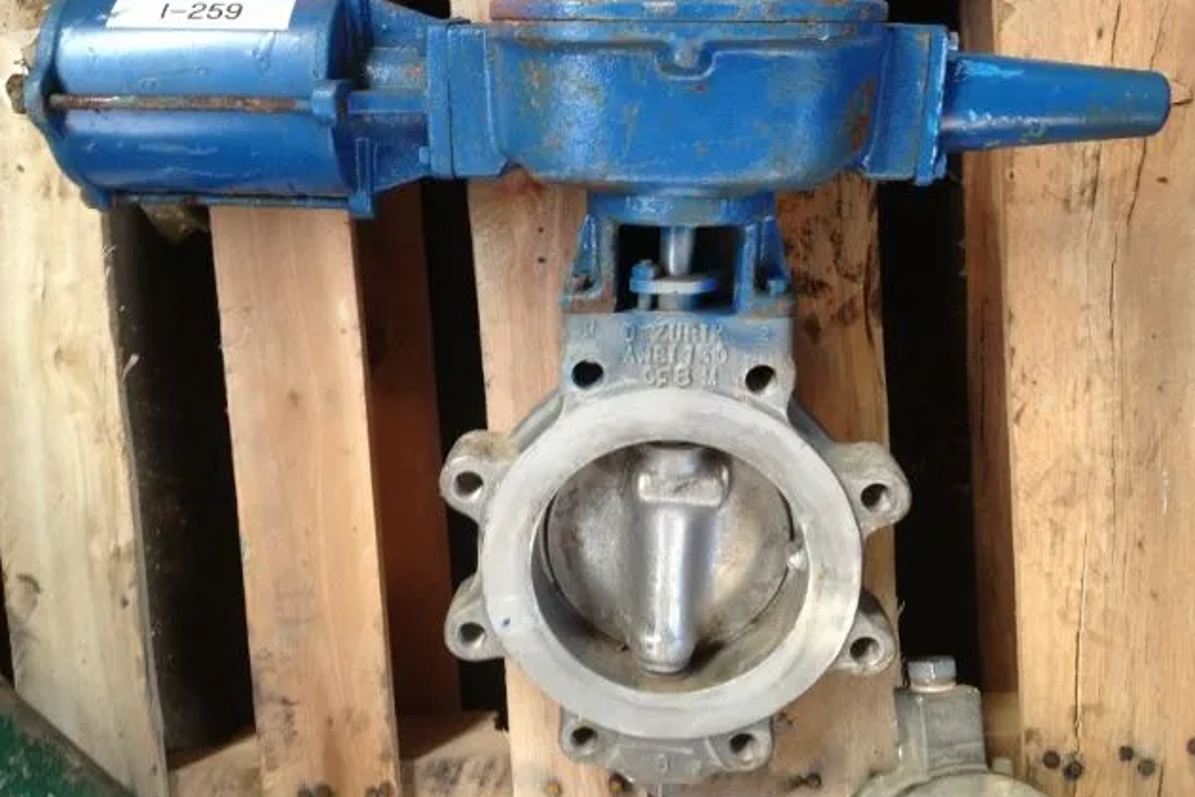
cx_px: 601
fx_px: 1228
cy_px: 366
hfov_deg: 51.9
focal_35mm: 37
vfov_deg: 35.9
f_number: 2.4
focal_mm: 4.28
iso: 160
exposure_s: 1/20
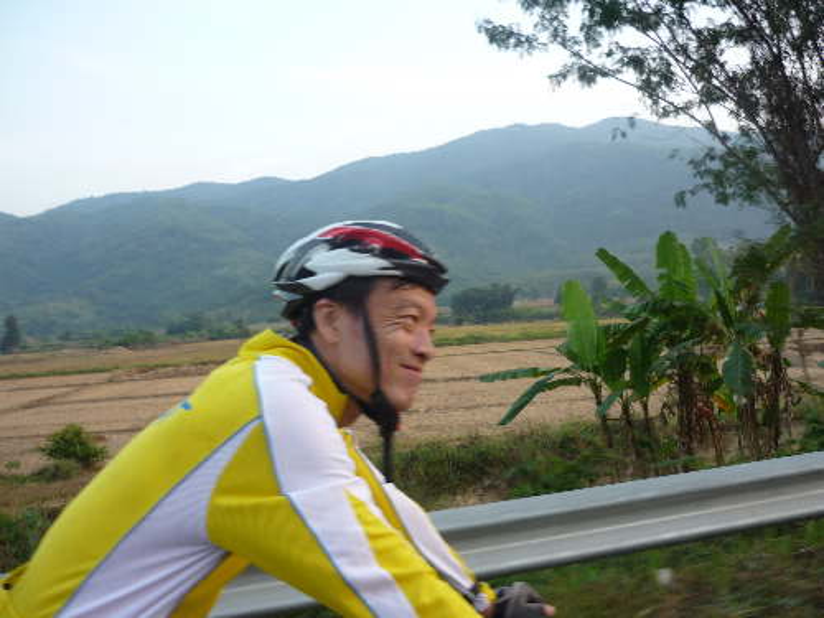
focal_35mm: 33
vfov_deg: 42.9
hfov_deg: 55.4
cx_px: 412
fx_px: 786
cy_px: 309
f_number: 2.8
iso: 100
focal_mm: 5.5
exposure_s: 1/50
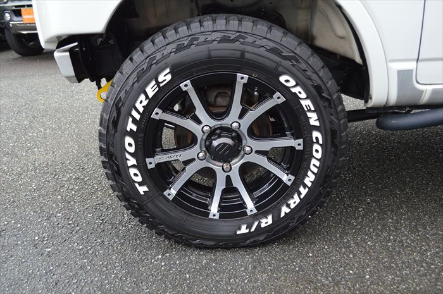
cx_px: 222
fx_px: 406
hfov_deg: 57.3
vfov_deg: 39.9
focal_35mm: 33
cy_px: 147
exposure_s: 1/80
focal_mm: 22
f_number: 4.5
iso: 400
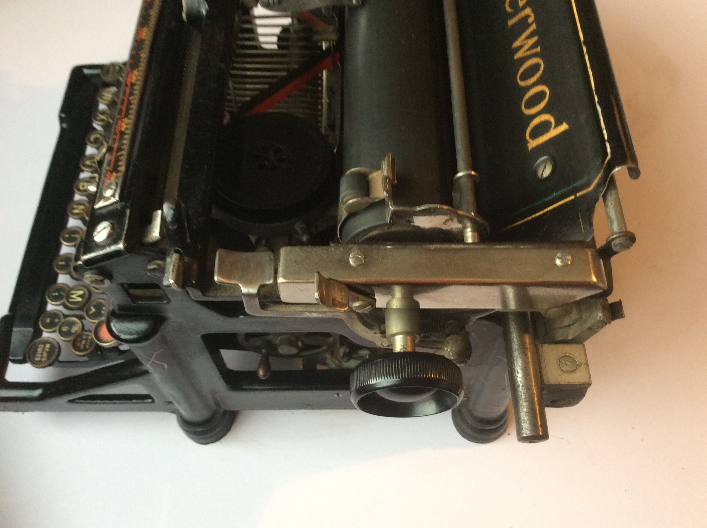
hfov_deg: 56.9
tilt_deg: -61.7
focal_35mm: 32
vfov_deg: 44.1
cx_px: 354
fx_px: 653
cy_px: 264
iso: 80
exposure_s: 1/25
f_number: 2.4
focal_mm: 3.3
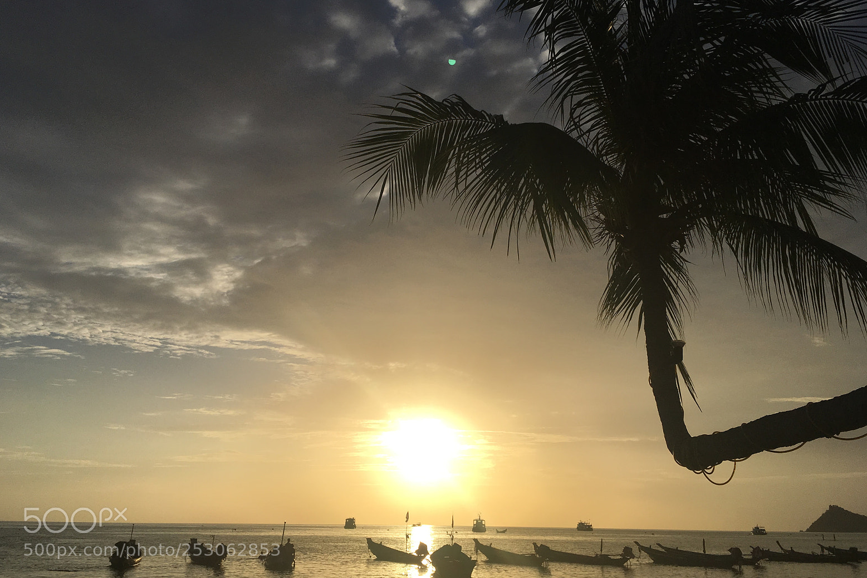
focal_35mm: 31
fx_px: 747
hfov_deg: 60.3
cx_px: 434
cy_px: 259
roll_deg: +0.3
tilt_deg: +18.3
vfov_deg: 42.3
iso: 25
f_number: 2.2
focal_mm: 4.15
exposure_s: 1/5917
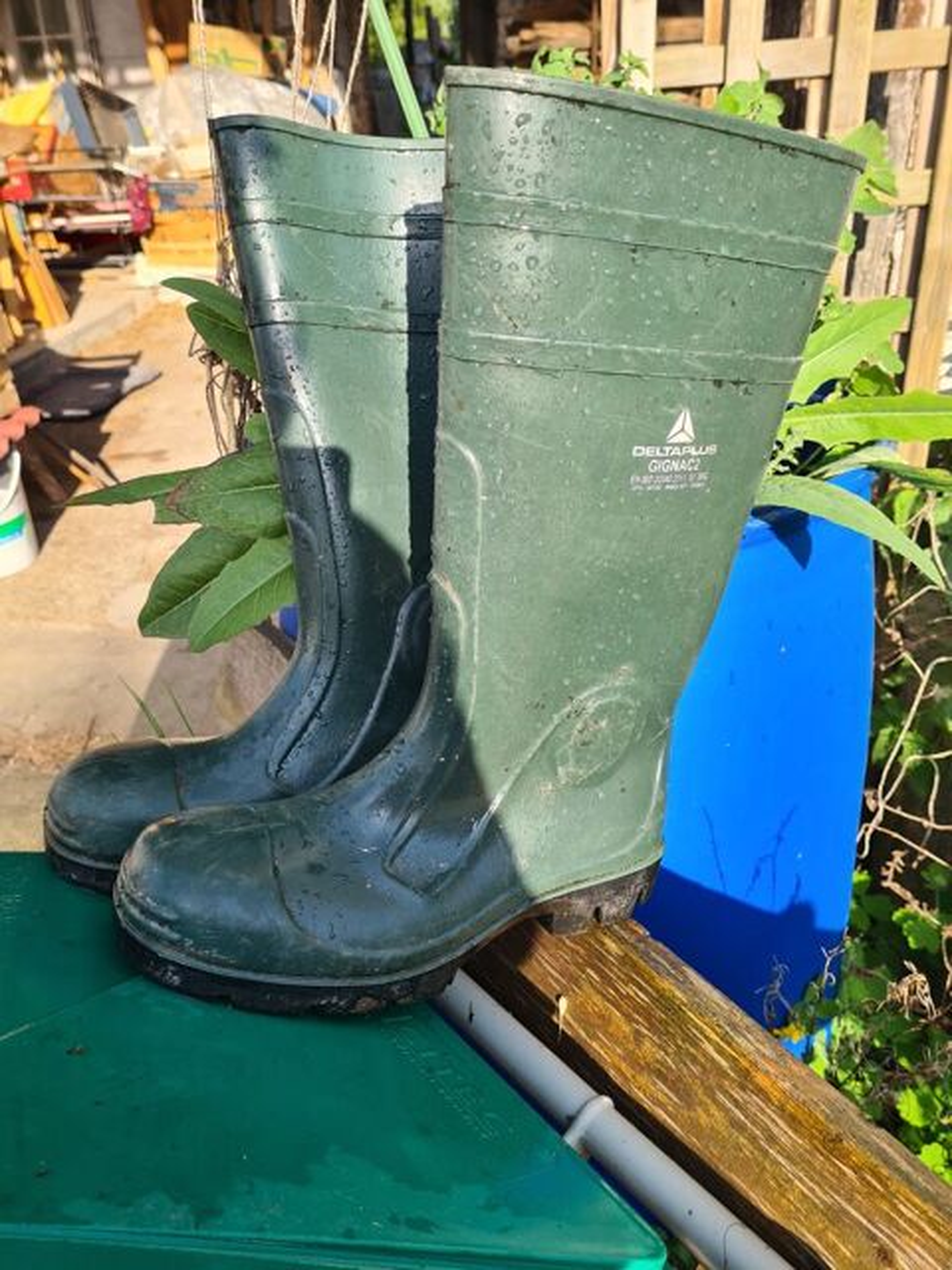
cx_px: 476
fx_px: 953
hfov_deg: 53.1
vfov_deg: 67.3
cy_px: 635
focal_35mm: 26
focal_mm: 5.4
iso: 50
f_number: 1.8
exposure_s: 1/688
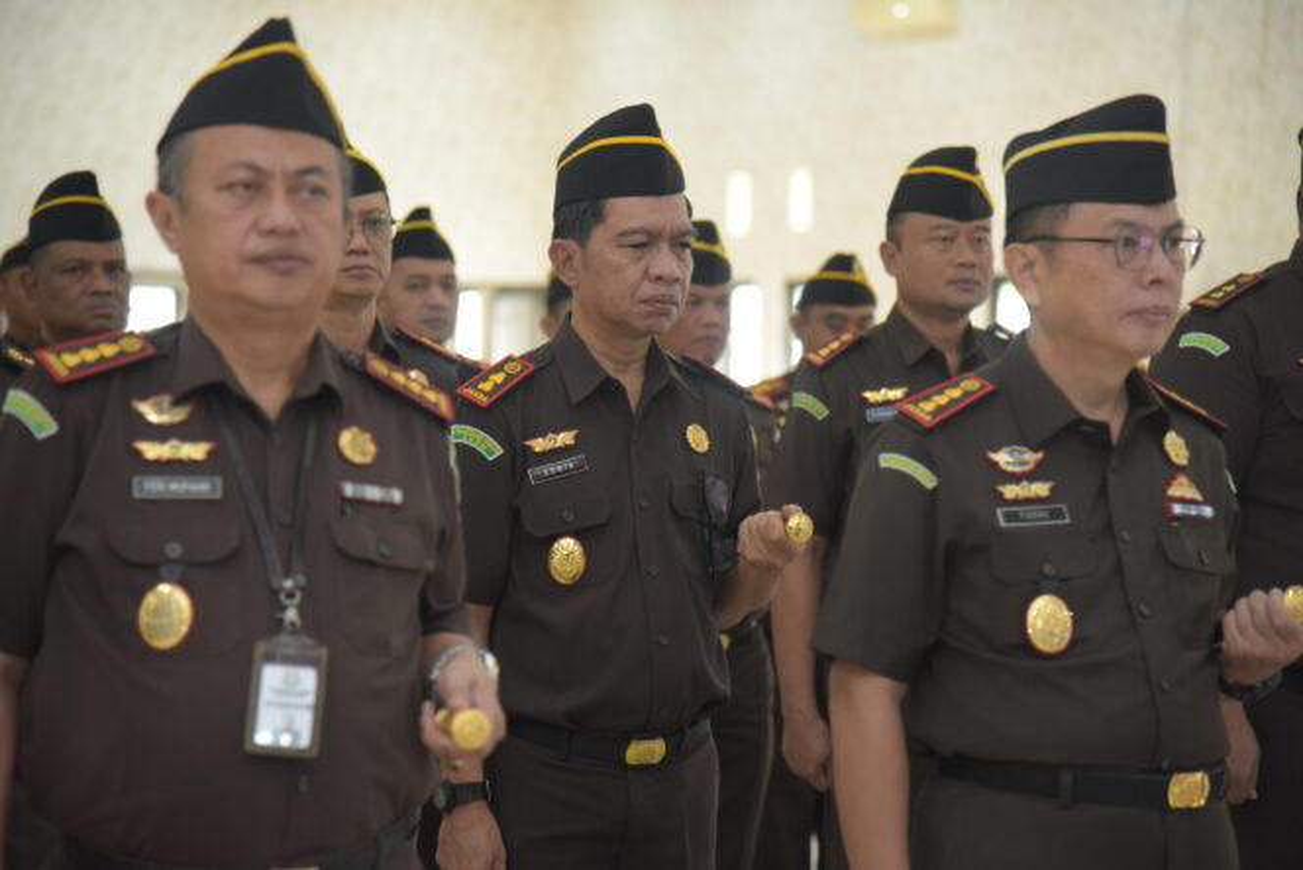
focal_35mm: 120
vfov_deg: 11.4
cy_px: 435
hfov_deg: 17.1
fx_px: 4344
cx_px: 652
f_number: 4
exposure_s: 1/160
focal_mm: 120
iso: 3200
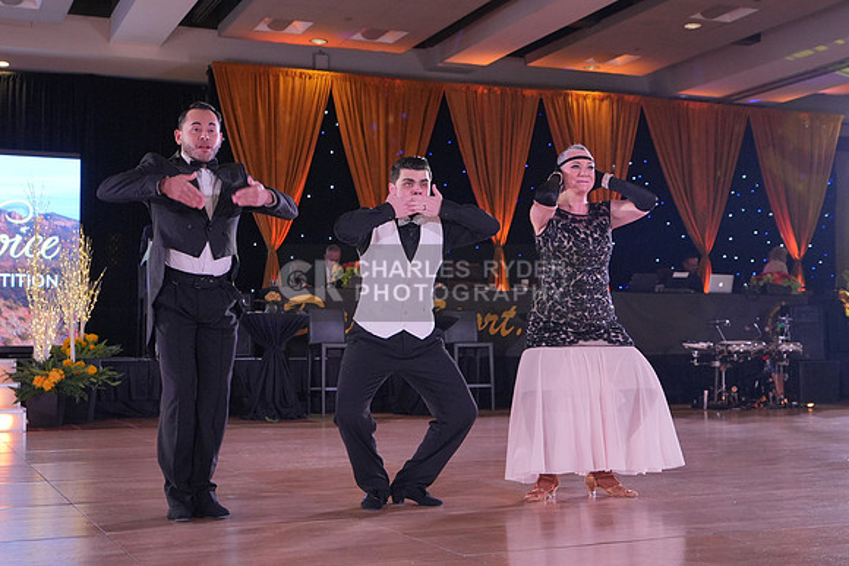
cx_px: 424
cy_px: 283
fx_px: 1227
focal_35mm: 52
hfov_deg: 38.2
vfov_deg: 26.0
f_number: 4
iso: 1600
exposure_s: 1/400
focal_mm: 35
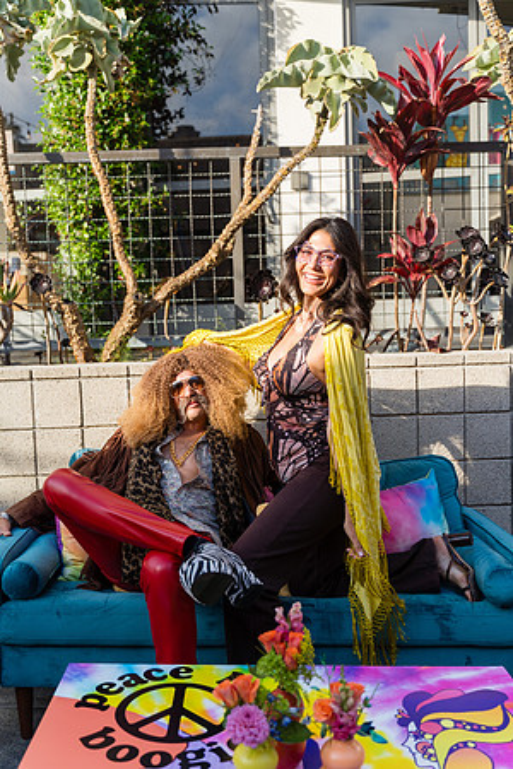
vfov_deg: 53.1
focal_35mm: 36
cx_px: 256
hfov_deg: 36.9
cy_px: 384
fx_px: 769
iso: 100
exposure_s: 1/640
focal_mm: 36
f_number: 2.8
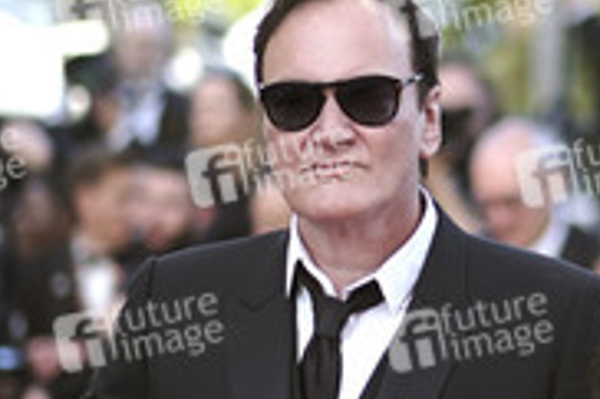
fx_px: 3463
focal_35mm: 208
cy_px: 415
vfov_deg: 6.6
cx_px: 513
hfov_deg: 9.9
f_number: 1.2
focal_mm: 56
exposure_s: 1/500
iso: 80
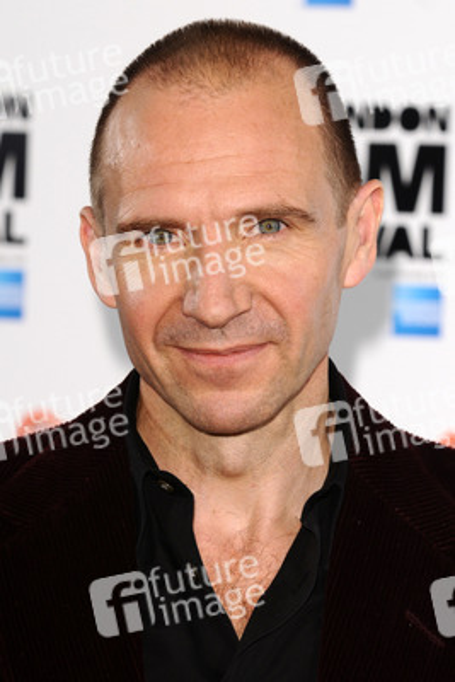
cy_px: 341
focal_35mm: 248
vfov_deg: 8.3
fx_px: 4688
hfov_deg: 5.6
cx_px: 228
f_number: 5.6
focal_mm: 165
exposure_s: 1/200
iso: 320
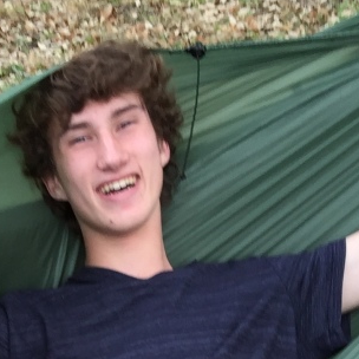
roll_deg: +1.9
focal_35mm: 115
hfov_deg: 14.9
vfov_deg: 13.0
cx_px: 2
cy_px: 742
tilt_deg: -35.9
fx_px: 1349
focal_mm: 4.15
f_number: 2.2
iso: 32
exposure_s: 1/120
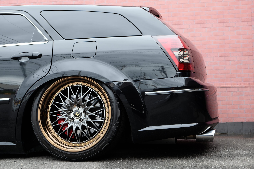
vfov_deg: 24.2
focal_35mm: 56
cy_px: 84
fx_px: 395
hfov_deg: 35.6
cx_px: 127
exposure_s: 1/150
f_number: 5
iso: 400
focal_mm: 37.4
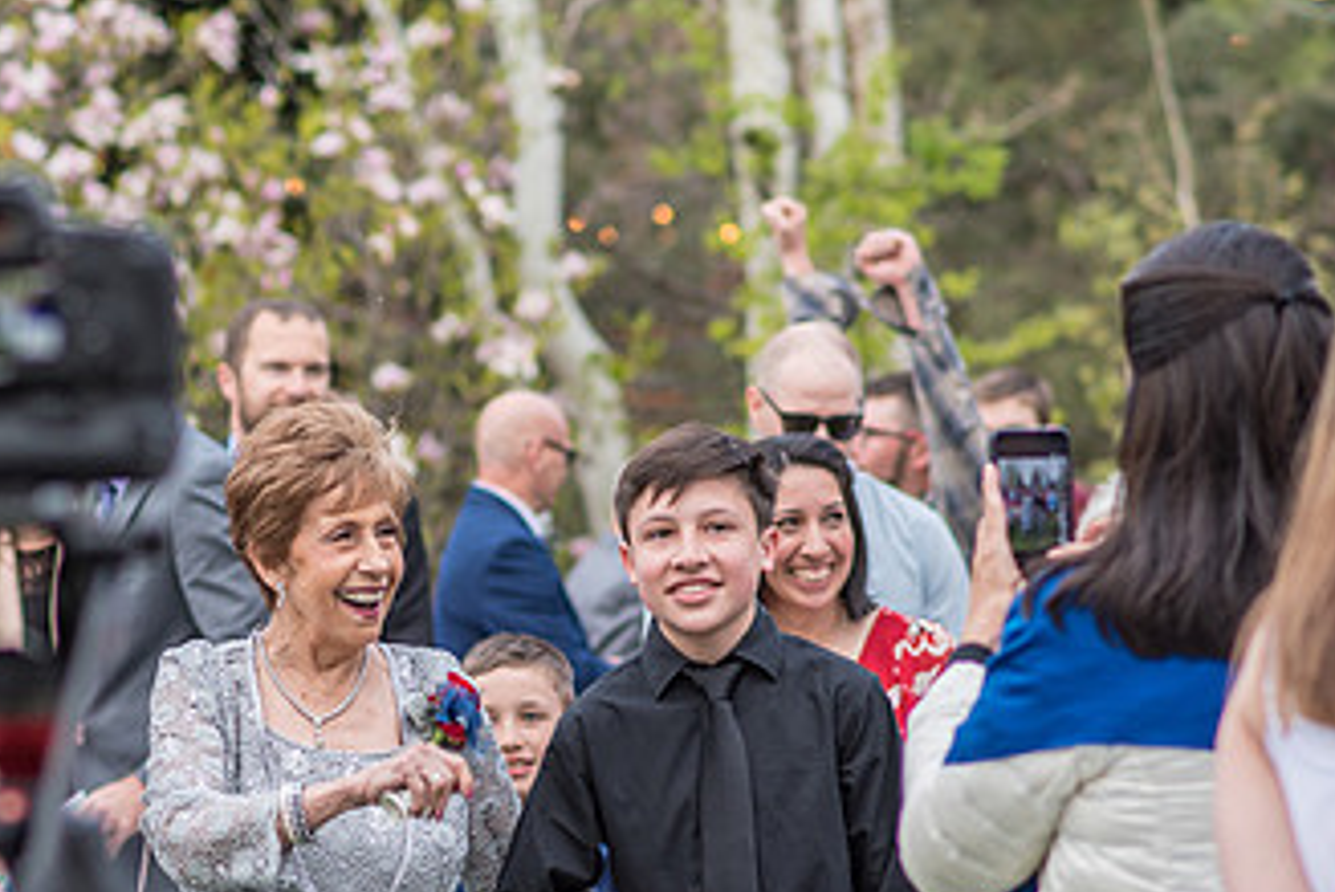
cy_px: 734
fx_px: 7865
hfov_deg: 9.7
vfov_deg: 6.5
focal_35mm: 212
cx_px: 344
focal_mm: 85
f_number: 2.8
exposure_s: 1/250
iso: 100
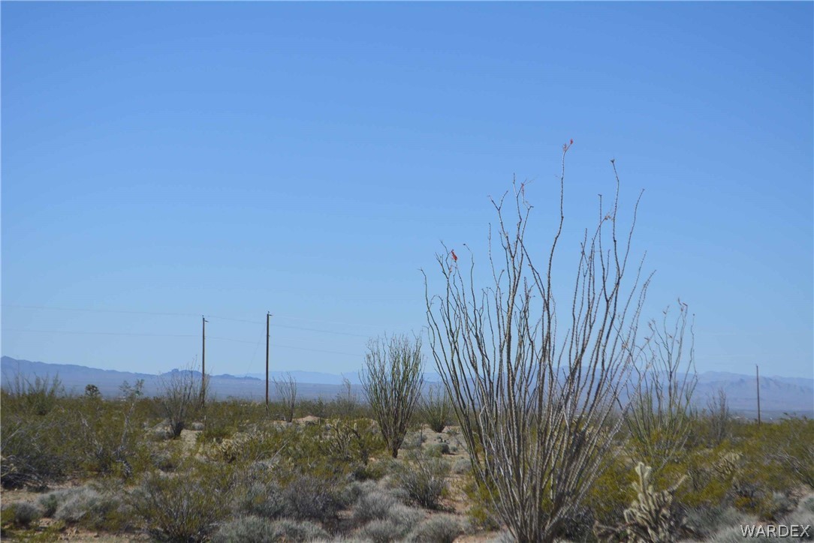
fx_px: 1866
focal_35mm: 82
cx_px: 407
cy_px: 272
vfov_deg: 16.6
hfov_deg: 24.6
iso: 400
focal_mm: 55
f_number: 8
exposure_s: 1/2000
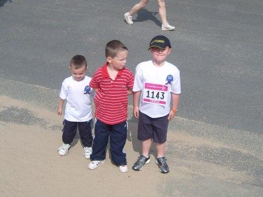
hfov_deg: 54.0
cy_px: 98
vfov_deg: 41.7
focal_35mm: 34
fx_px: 258
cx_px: 132
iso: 100
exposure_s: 1/500
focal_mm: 7.3
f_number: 7
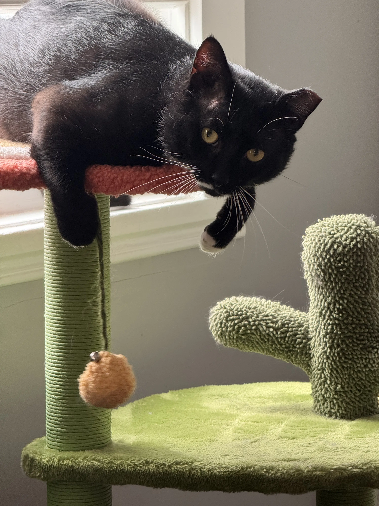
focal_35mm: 120
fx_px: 1752
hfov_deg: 12.3
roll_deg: +2.0
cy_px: 253
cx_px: 190
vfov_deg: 16.4
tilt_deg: -7.6
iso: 250
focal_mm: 15.66
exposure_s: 1/60
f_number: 2.8
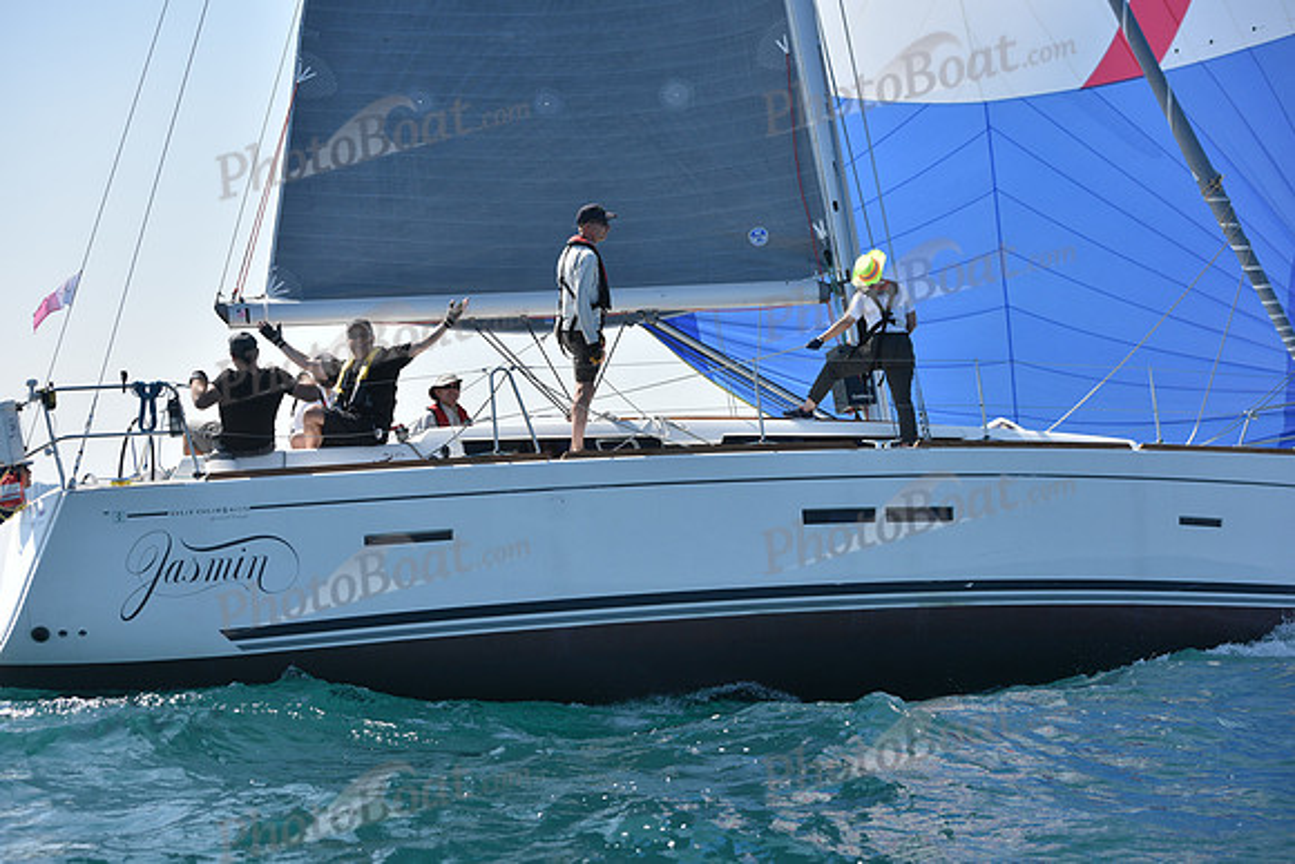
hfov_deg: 28.8
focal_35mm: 70
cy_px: 432
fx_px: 2519
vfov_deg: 19.5
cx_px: 648
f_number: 5.6
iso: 250
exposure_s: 1/1600
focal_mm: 70
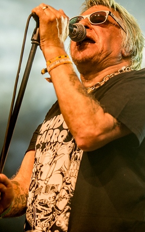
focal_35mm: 185
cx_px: 136
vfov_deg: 11.3
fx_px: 1170
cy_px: 92
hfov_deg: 7.1
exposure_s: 1/100
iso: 500
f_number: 2.8
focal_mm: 100
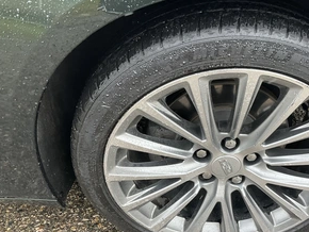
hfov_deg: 46.0
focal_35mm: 40
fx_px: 357
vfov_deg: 35.7
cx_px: 209
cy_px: 151
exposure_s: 1/122
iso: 40
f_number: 1.8
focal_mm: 3
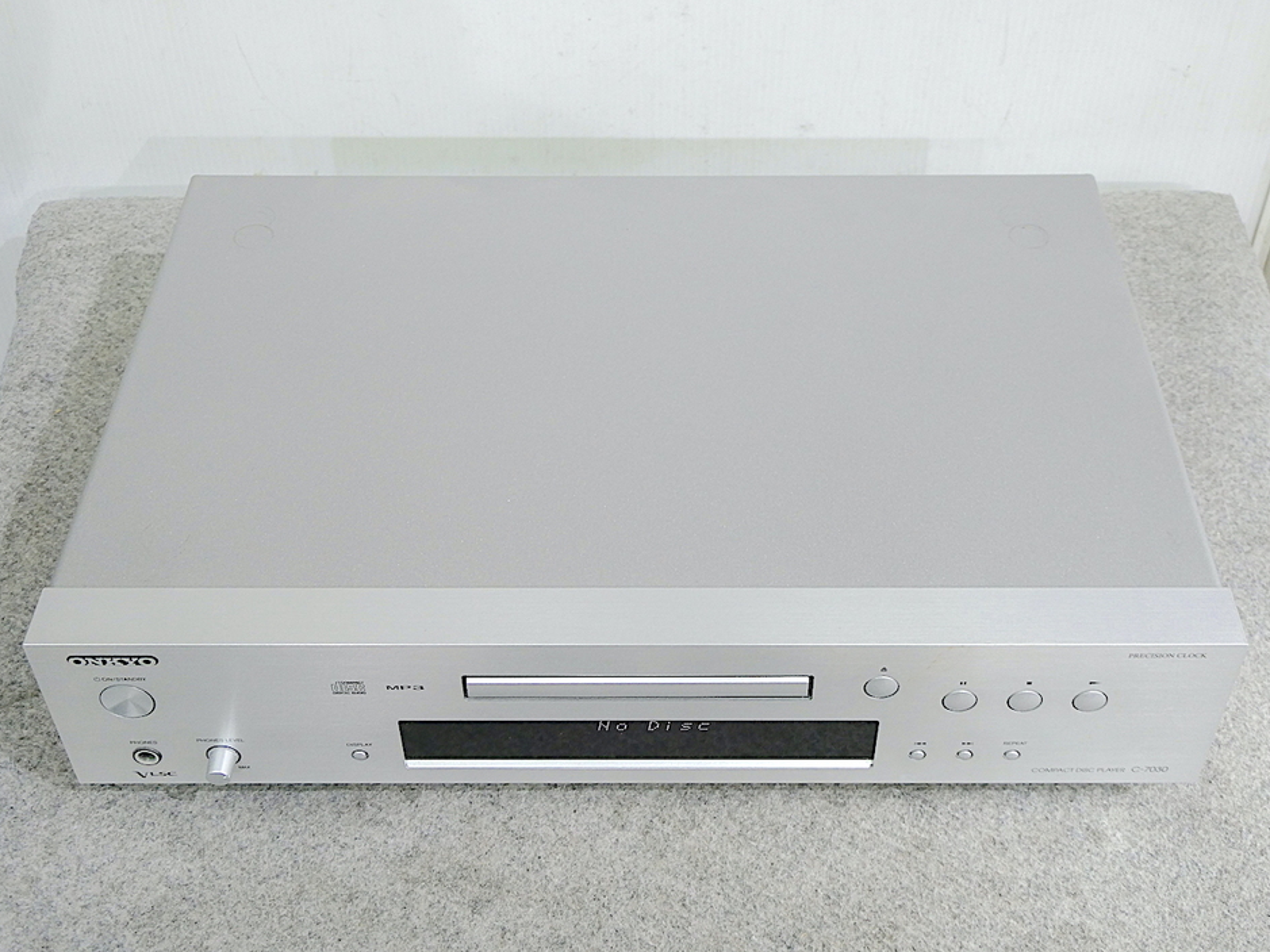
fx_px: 1651
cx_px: 632
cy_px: 477
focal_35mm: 45
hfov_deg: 42.1
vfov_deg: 32.2
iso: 200
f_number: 3.9
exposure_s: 1/15
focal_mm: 7.8
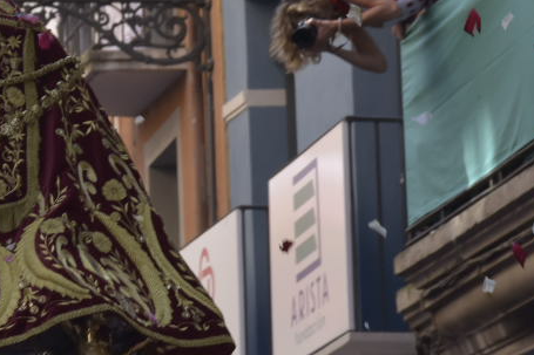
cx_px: -76
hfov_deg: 7.0
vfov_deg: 4.7
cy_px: -6
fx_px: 4330
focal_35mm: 292
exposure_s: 1/250
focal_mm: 82
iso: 800
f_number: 10
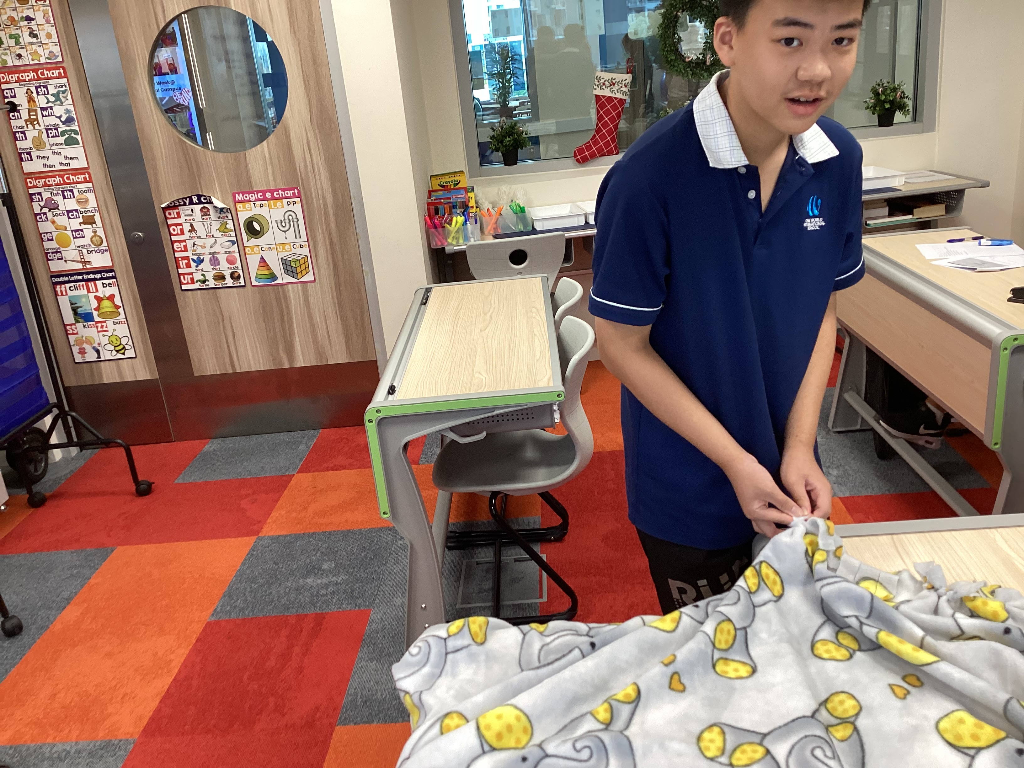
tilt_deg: -19.5
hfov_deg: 58.4
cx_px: 512
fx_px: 917
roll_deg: +5.1
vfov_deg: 45.4
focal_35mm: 31
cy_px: 384
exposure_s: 1/60
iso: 125
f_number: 2.4
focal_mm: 3.3
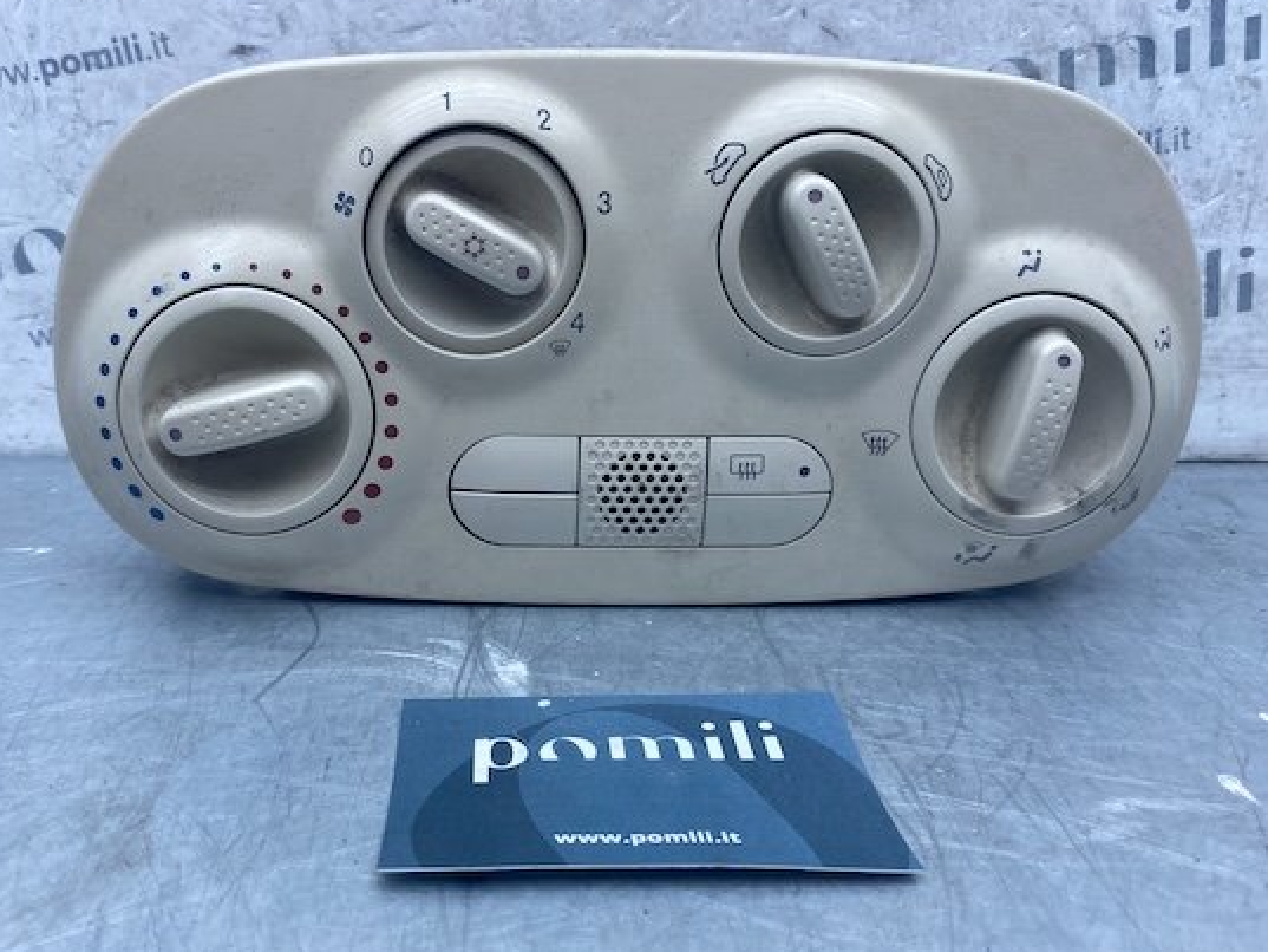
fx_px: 1136
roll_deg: -0.6
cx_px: 557
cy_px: 494
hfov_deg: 58.2
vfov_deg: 45.4
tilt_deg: -20.9
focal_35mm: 31
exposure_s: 1/576
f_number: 1.8
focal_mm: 4.25
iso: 32
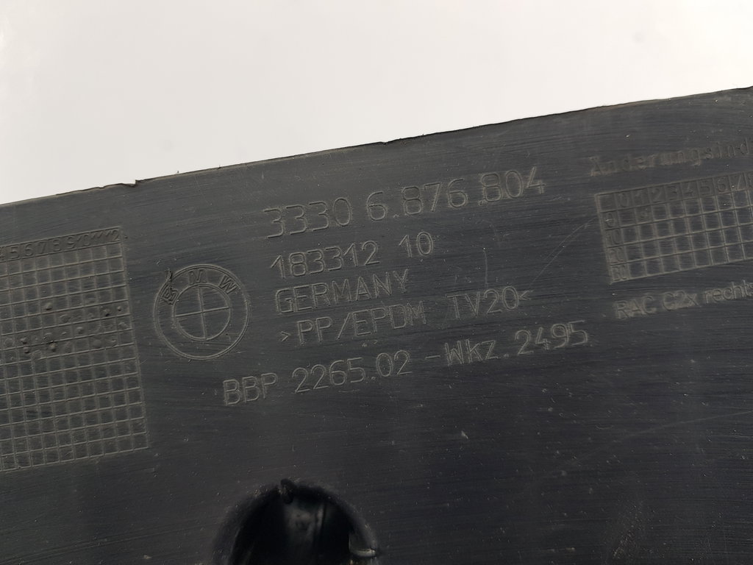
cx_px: 376
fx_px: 566
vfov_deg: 53.1
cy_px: 282
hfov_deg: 67.3
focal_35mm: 26
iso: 50
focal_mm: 4.2
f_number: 1.7
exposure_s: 1/50
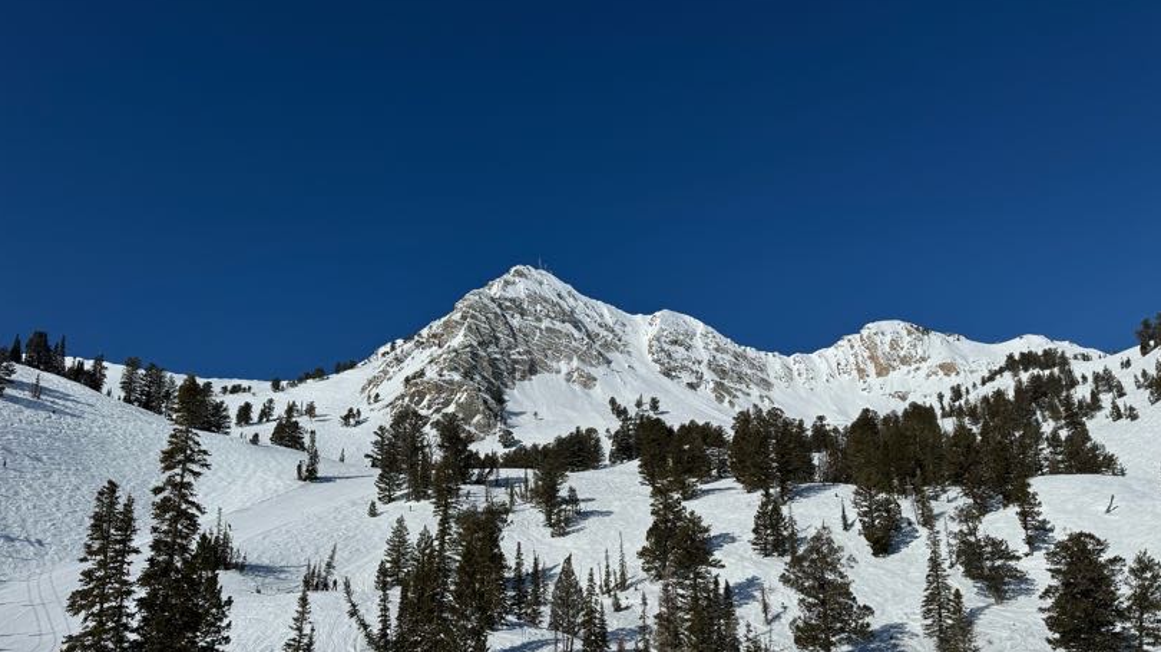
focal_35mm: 27
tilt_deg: +13.3
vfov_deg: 42.2
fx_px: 831
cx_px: 593
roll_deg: +2.0
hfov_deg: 69.9
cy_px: 439
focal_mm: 6.76
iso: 80
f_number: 1.78
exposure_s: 1/20000
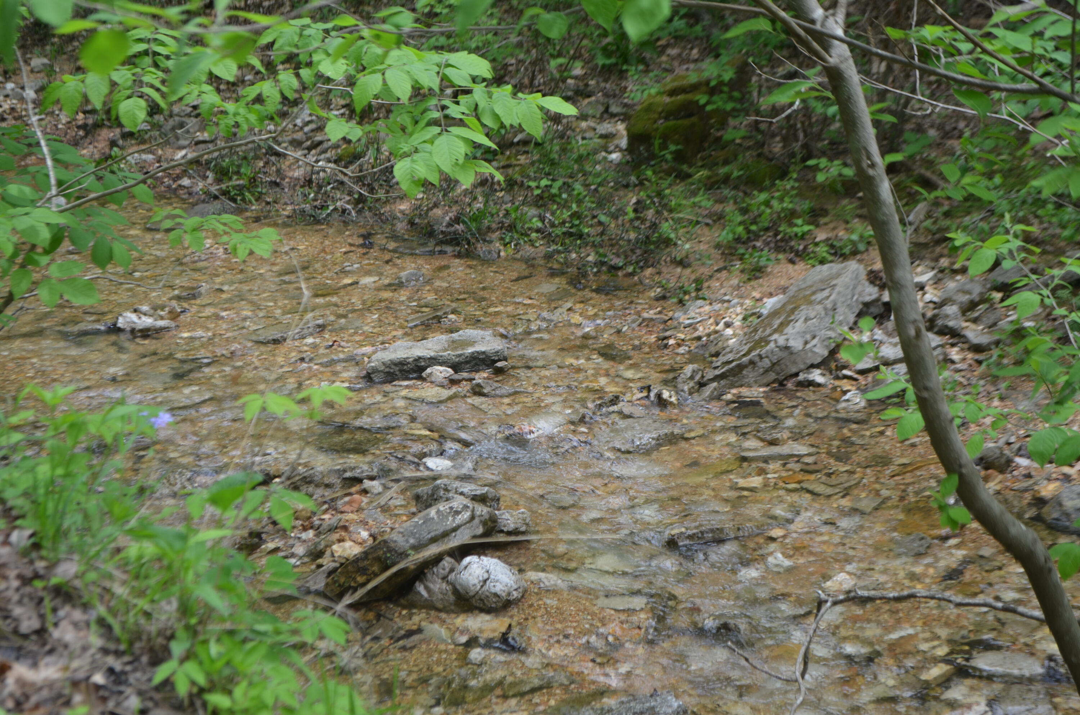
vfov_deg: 20.1
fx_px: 2021
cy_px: 358
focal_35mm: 68
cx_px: 540
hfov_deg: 29.9
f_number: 5.6
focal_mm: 45
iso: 200
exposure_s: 1/125
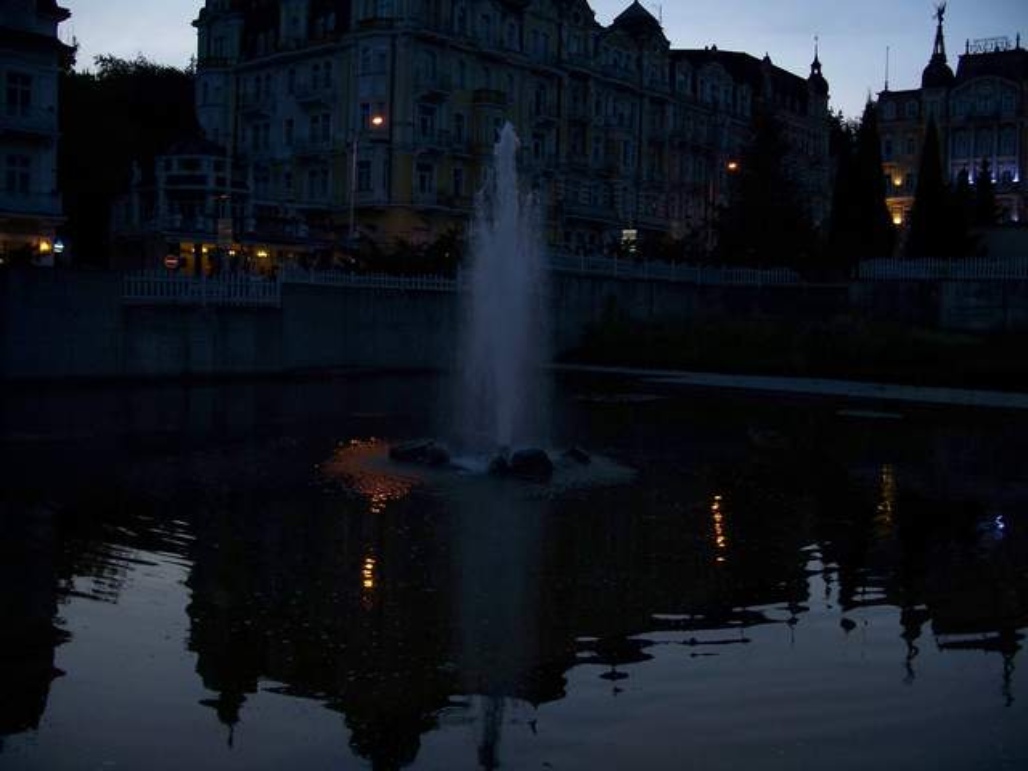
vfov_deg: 38.7
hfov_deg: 50.1
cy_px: 386
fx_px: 1099
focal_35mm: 37
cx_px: 514
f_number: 2.8
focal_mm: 7.8
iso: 200
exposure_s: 1/60
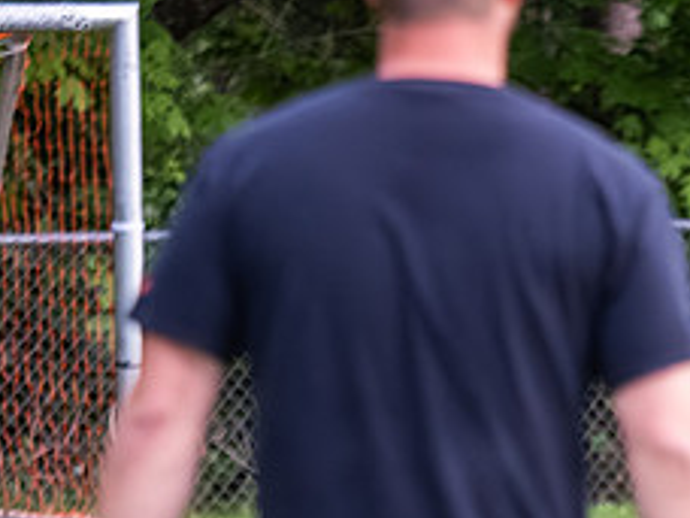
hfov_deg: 3.4
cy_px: 465
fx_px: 11641
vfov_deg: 2.5
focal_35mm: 584
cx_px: 866
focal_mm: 115
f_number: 2.8
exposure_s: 1/1250
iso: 2000
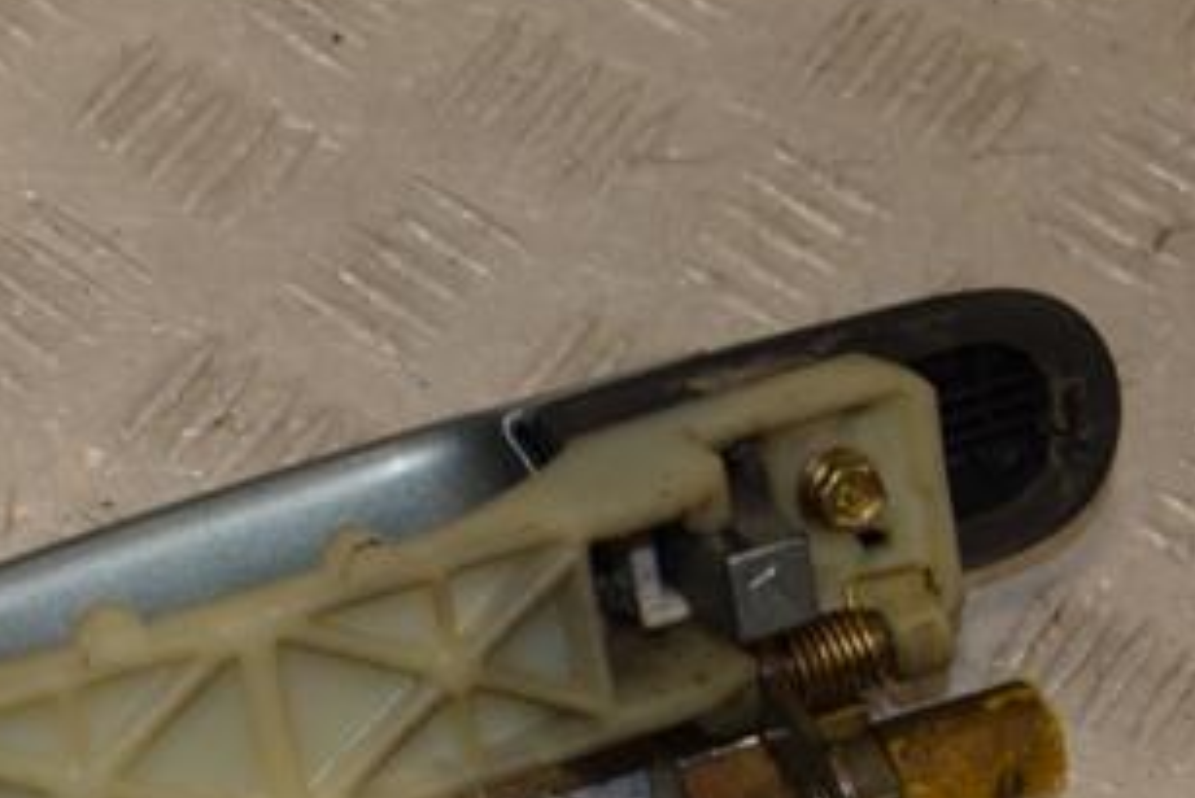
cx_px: 199
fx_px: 4383
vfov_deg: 10.4
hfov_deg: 15.4
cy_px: 658
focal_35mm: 132
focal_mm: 45
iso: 800
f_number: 9
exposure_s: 1/200
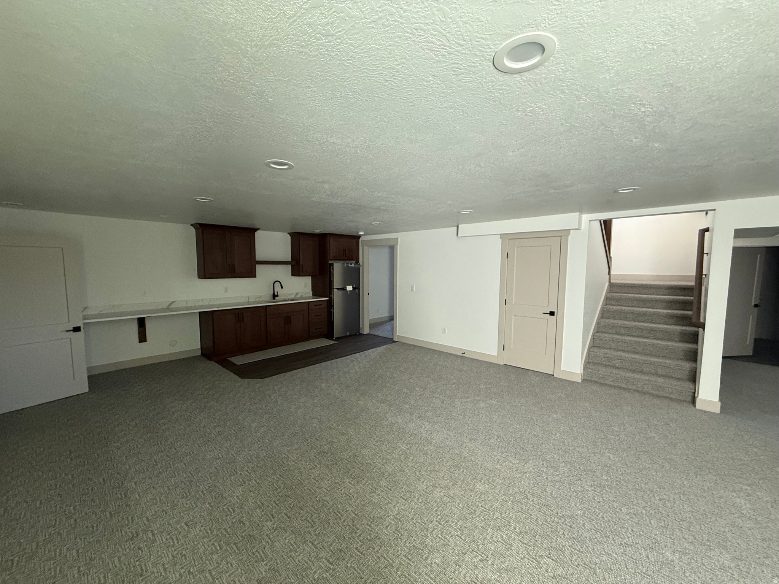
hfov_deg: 102.1
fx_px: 315
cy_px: 292
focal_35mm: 14
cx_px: 390
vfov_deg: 85.7
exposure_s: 1/60
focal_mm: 2.22
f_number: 2.2
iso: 400
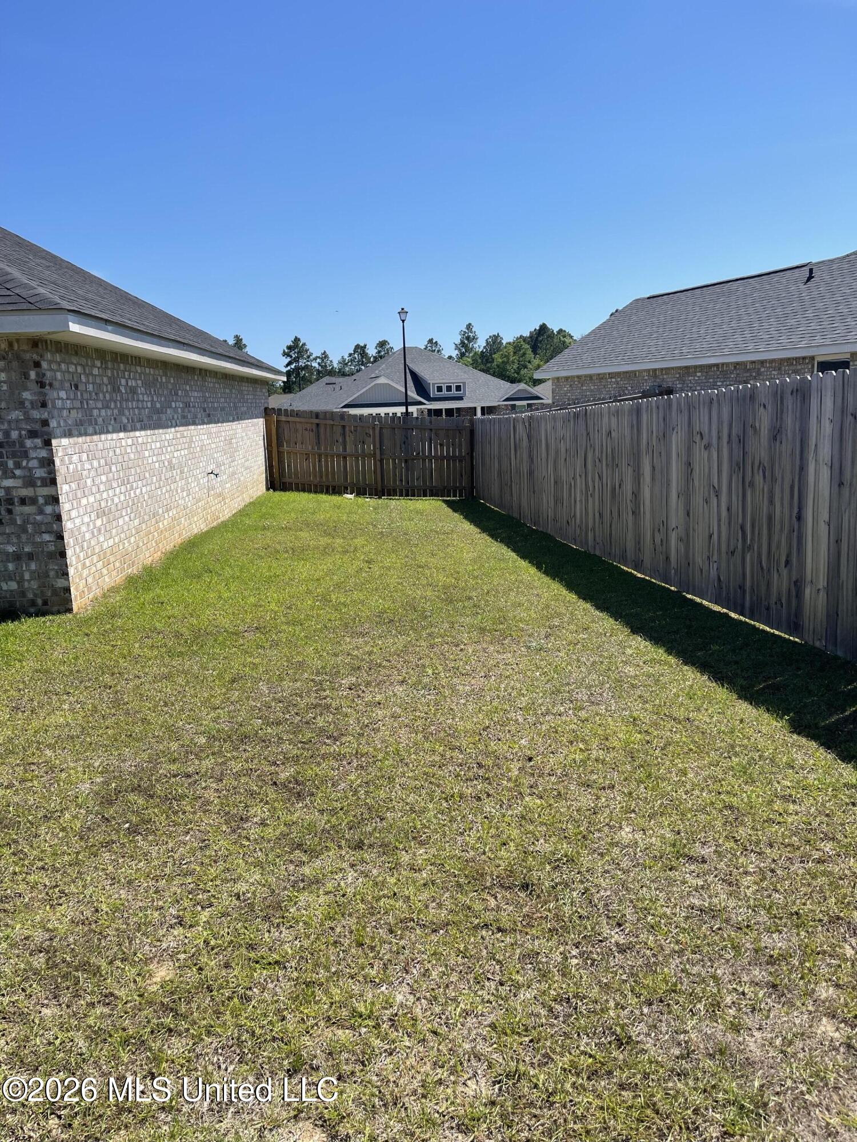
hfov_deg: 54.9
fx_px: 825
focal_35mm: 25
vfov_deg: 69.4
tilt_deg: -11.2
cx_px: 428
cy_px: 571
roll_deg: +2.1
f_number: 1.6
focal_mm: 5.1
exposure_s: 1/3448
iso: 32
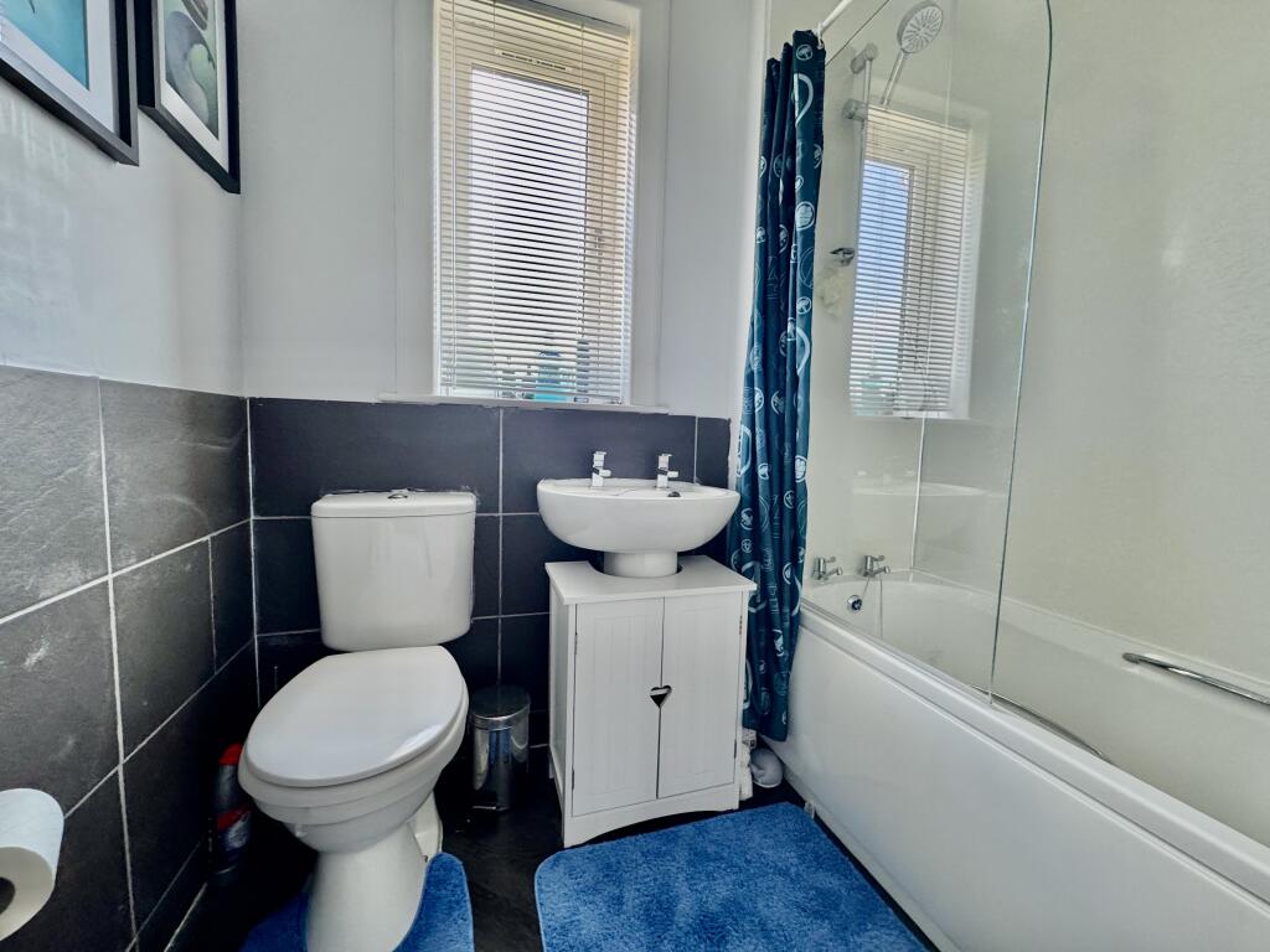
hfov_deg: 102.1
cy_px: 476
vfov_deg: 85.7
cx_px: 635
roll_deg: -2.0
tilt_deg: -4.2
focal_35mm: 14
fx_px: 514
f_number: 2.2
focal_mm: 2.22
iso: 250
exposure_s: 1/99
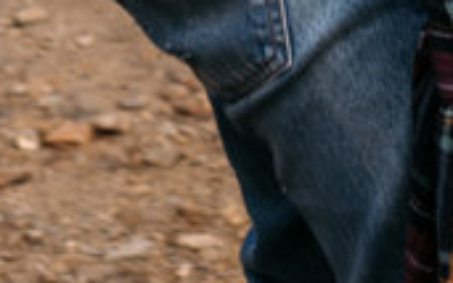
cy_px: -1016
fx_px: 4446
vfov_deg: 3.4
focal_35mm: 360
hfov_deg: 5.8
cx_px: 372
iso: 64
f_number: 2.5
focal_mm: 35
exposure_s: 1/500
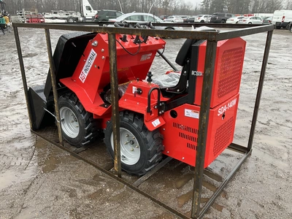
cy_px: 110
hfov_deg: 61.7
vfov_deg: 48.2
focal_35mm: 29
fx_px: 245
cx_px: 146
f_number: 1.8
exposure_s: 1/122
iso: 25
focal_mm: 3
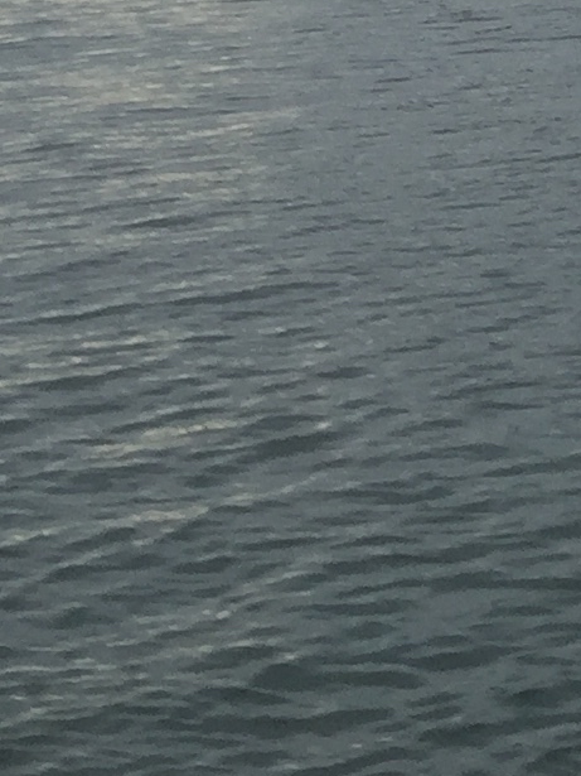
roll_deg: +2.5
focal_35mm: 154
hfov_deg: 9.3
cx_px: 938
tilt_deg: +9.3
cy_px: -936
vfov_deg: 11.2
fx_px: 3448
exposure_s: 1/100
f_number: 2.2
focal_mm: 4.15
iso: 32
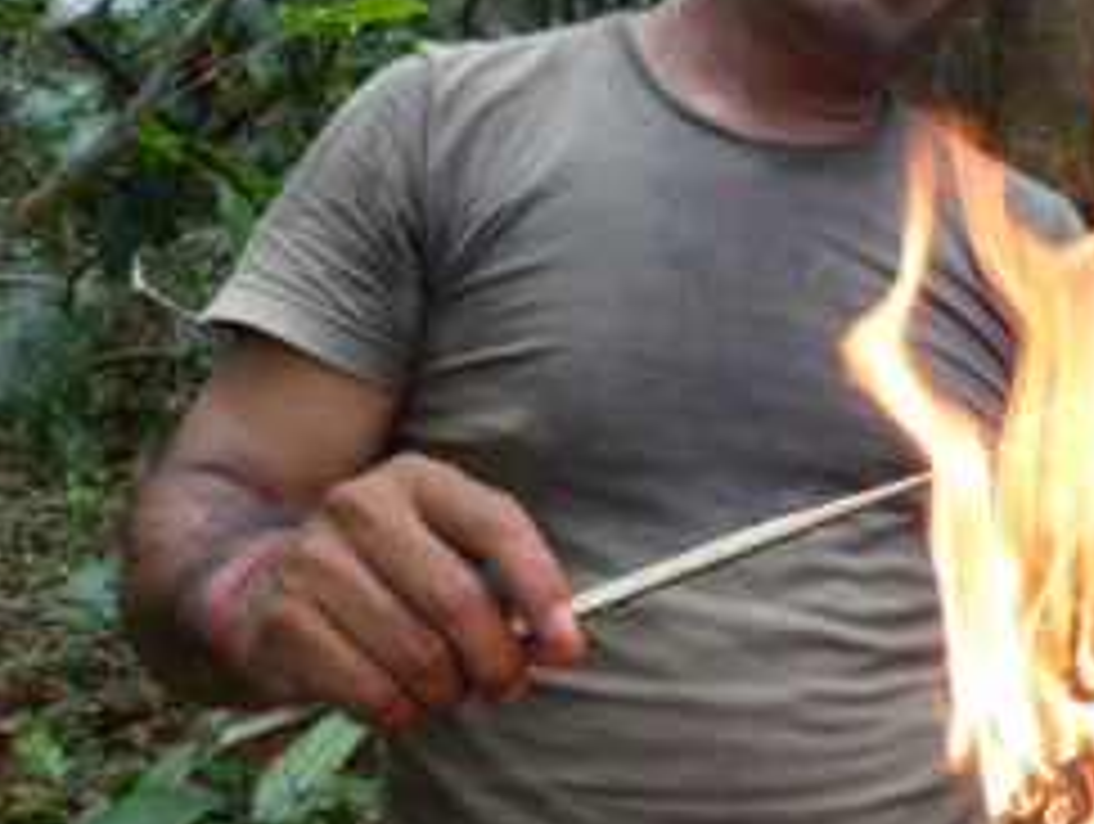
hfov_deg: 39.0
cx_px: 932
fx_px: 1456
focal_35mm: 46
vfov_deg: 31.6
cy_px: 378
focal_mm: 4.3
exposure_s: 1/250
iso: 800
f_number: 3.3
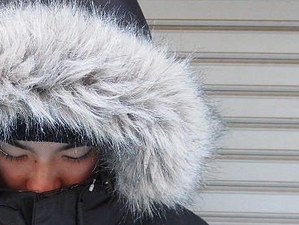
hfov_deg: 32.0
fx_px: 501
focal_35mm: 58
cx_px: 45
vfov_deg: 25.2
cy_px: 133
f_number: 3.2
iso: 800
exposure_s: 1/400
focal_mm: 5.6
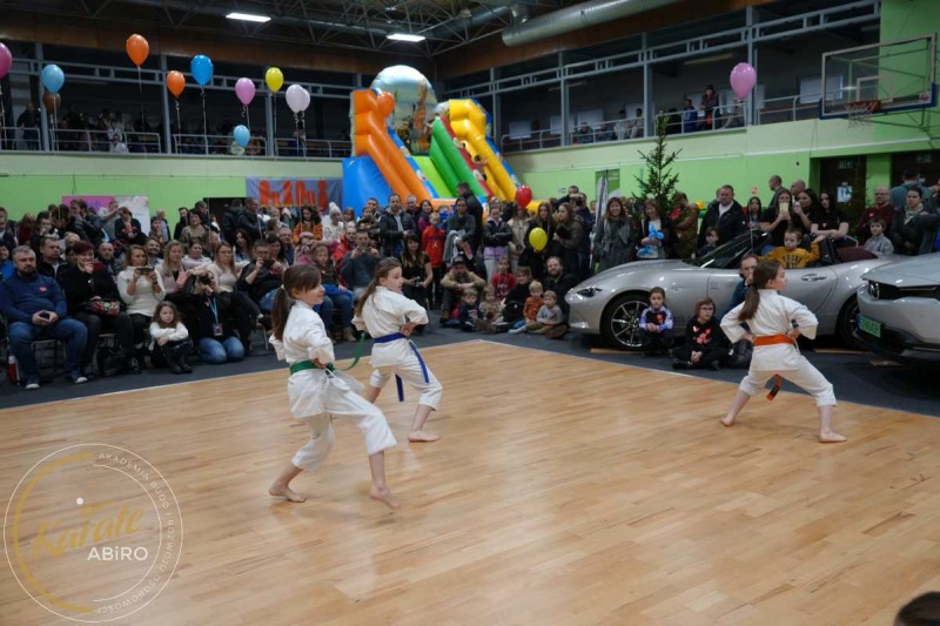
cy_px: 313
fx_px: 809
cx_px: 470
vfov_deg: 42.3
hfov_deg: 60.3
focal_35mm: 31
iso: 800
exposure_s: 1/160
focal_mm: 31
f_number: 4
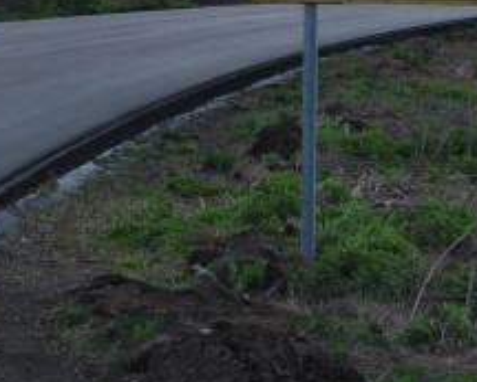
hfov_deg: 8.1
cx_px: 61
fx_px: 3339
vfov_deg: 6.5
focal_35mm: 236
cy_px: -56
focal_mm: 55
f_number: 8
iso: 100
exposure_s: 1/250
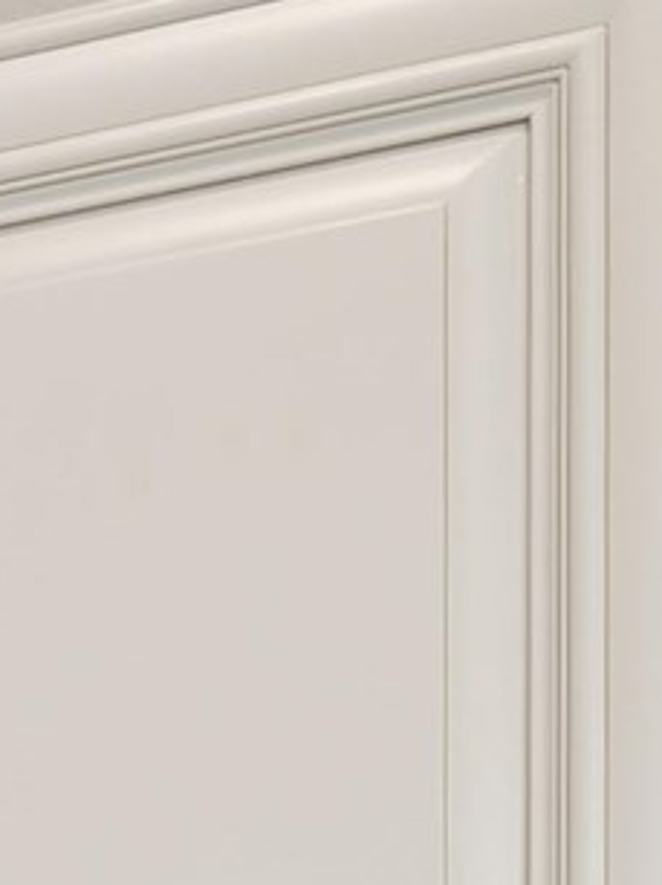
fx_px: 4443
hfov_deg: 7.3
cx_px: -1469
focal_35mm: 174
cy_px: 2534
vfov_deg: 9.3
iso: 100
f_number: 8
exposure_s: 8
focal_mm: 18
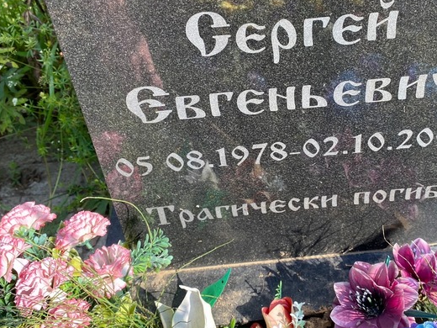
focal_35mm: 40
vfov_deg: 35.5
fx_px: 505
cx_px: 270
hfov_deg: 46.4
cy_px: 100
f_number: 1.8
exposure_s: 1/412
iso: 32
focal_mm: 4.25
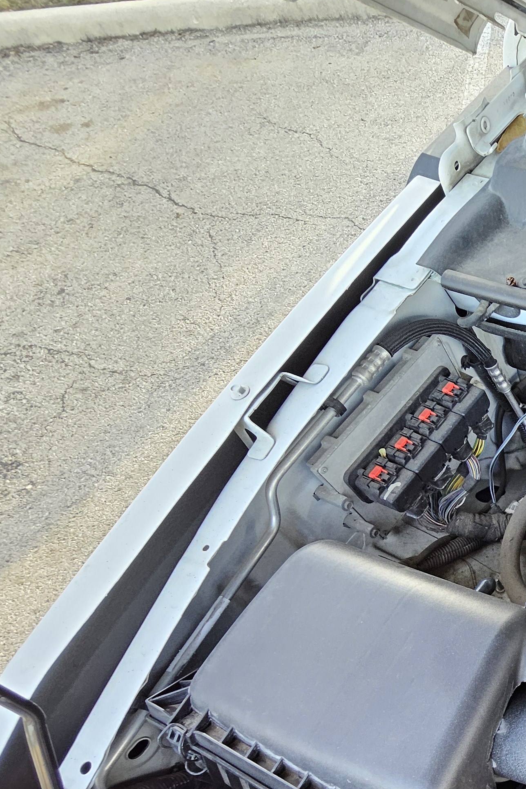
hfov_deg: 33.0
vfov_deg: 62.1
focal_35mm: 28
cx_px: 699
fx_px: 614
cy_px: 583
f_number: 2.2
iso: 100
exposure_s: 1/60
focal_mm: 1.7
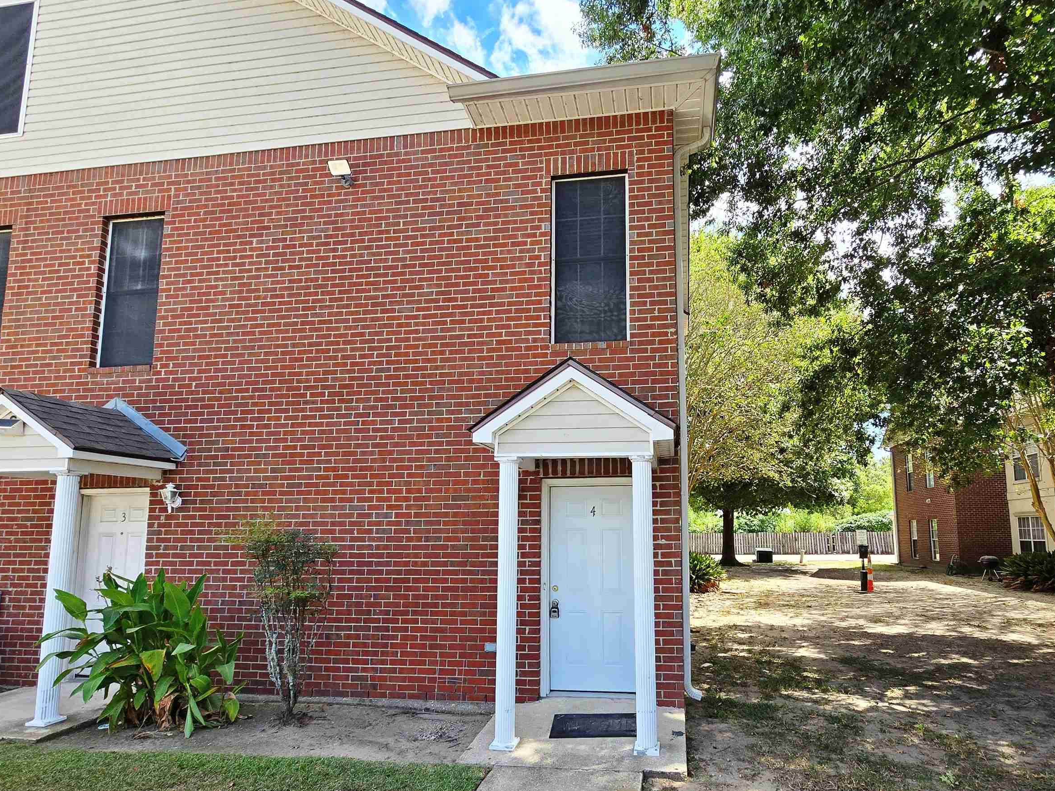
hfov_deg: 90.6
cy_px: 466
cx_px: 594
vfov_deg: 74.1
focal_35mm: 17
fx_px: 518
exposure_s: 1/655
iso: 50
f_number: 2.2
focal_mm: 2.2
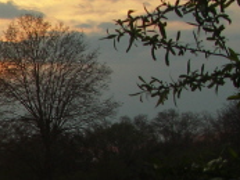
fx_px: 1506
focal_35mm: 217
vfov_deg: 6.8
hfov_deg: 8.5
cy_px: 274
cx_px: -280
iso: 50
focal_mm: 12.1
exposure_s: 1/250
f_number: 4.5
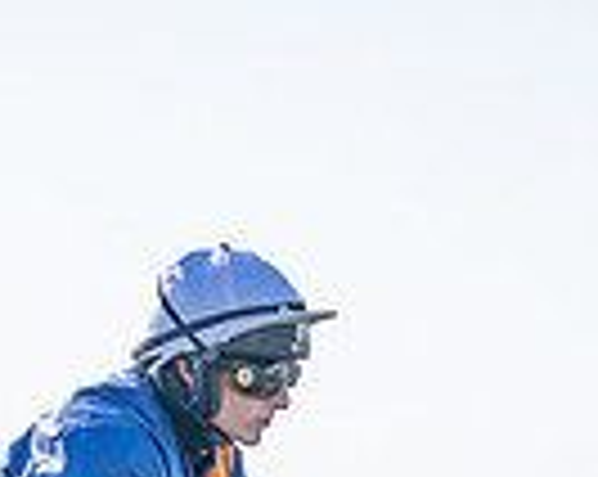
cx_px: 146
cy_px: 1007
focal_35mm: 334
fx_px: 5903
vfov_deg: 4.5
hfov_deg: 5.8
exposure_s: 1/2000
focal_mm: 70
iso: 200
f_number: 2.8
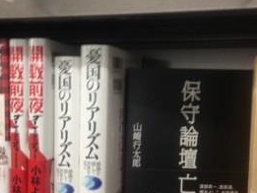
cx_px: 108
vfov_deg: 25.4
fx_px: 423
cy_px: 141
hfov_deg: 33.7
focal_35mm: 57
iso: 50
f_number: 2.4
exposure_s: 1/24
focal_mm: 4.13
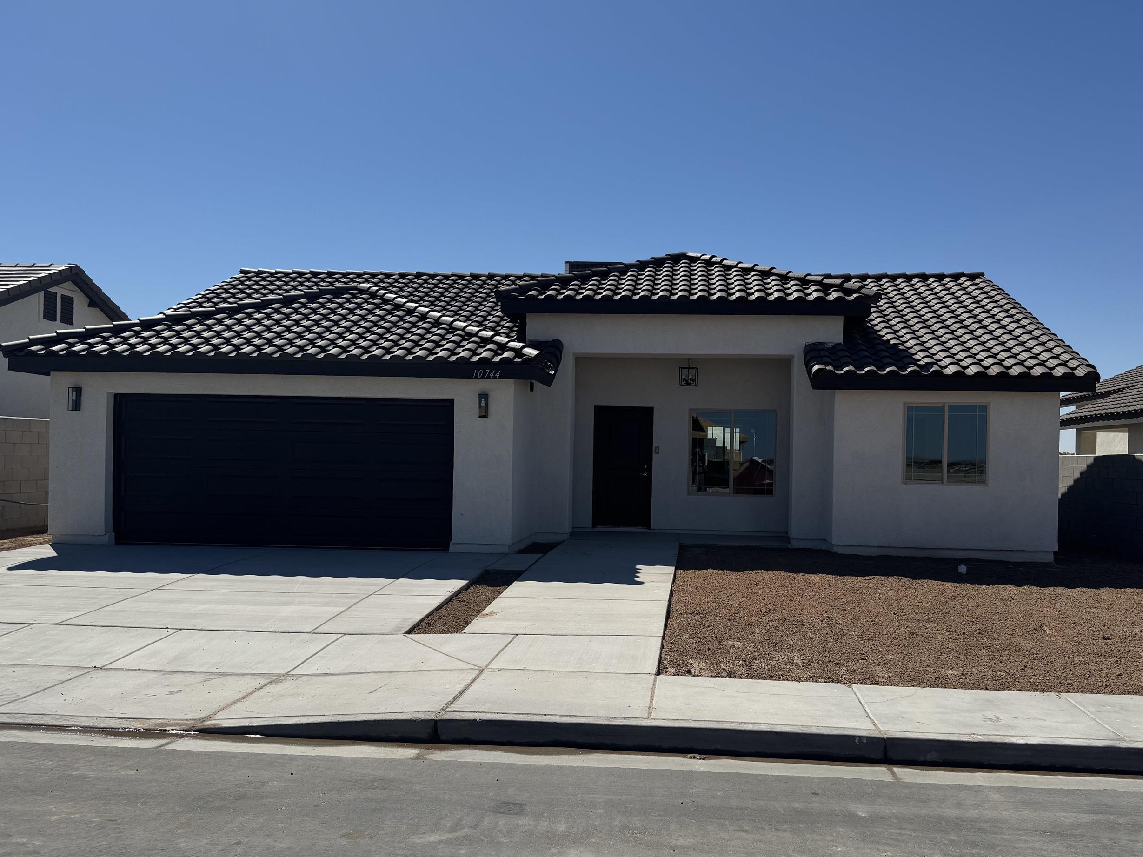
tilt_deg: +0.8
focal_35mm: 30
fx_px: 990
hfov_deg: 59.8
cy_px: 454
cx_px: 631
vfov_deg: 46.8
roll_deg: -1.5
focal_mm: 6.76
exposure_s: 1/9009
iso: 80
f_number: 1.78
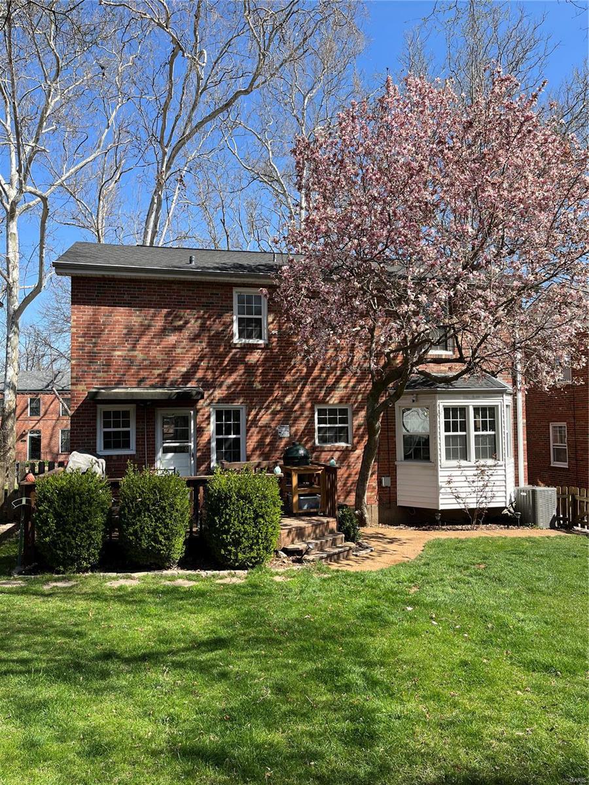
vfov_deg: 67.3
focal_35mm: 26
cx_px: 294
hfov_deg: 53.1
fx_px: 590
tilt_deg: +2.6
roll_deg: +1.0
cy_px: 392
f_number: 1.6
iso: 50
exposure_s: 1/1672
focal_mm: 5.1
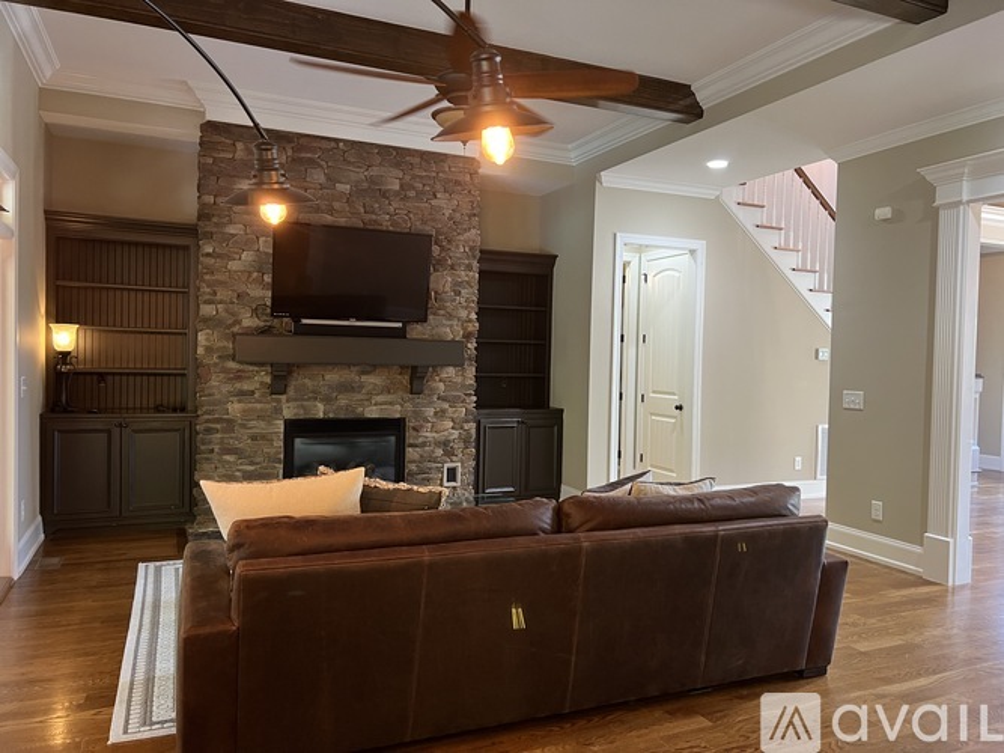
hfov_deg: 67.3
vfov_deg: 53.0
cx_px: 502
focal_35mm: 26
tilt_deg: -1.3
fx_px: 754
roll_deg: -1.7
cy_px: 376
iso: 320
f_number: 1.5
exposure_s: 1/60
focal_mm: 5.7
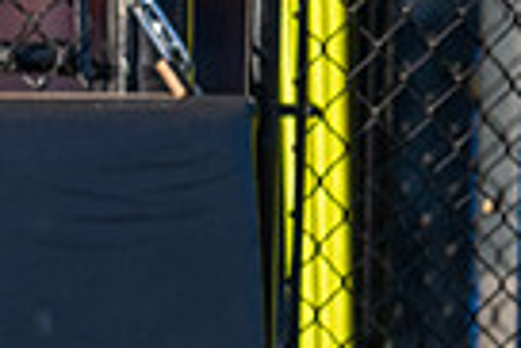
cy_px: 139
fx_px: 18573
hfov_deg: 1.6
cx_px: -784
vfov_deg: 1.1
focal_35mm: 1282
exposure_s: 1/2000
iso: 320
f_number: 2.8
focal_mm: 200
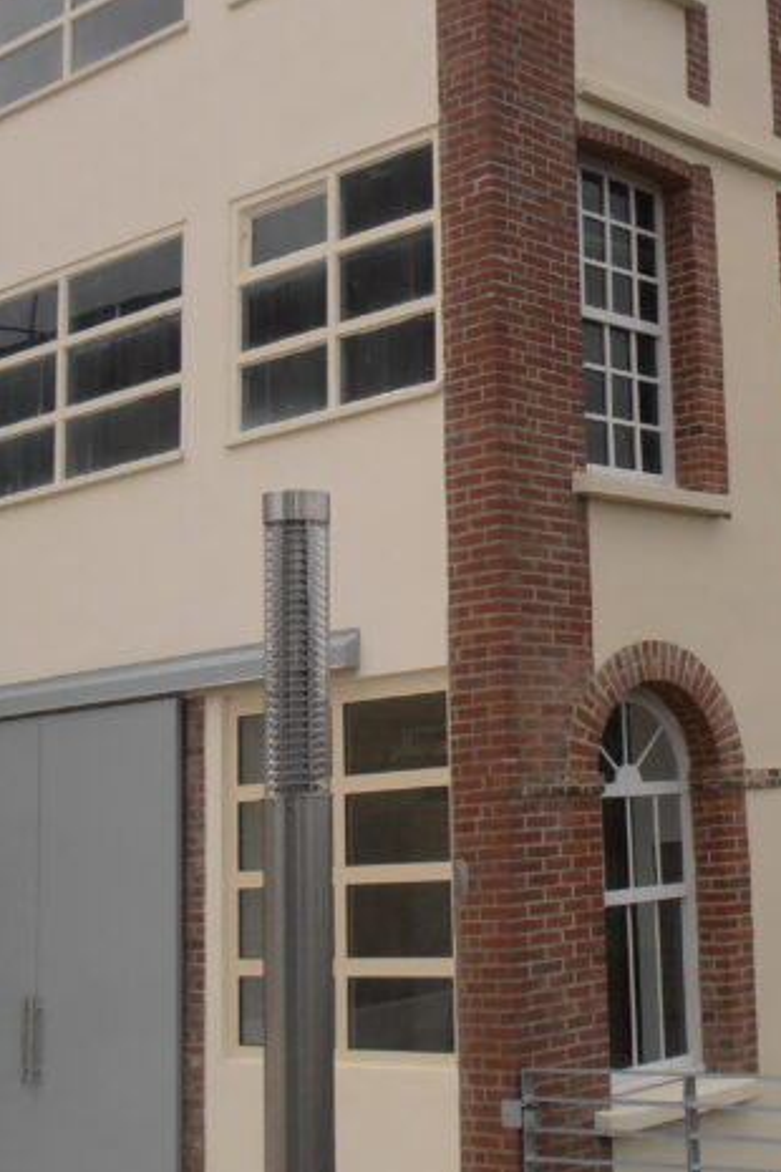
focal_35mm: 55
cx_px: 884
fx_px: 1790
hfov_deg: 23.0
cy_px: 464
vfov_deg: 36.1
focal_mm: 4.2
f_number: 3
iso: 80
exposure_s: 1/1000
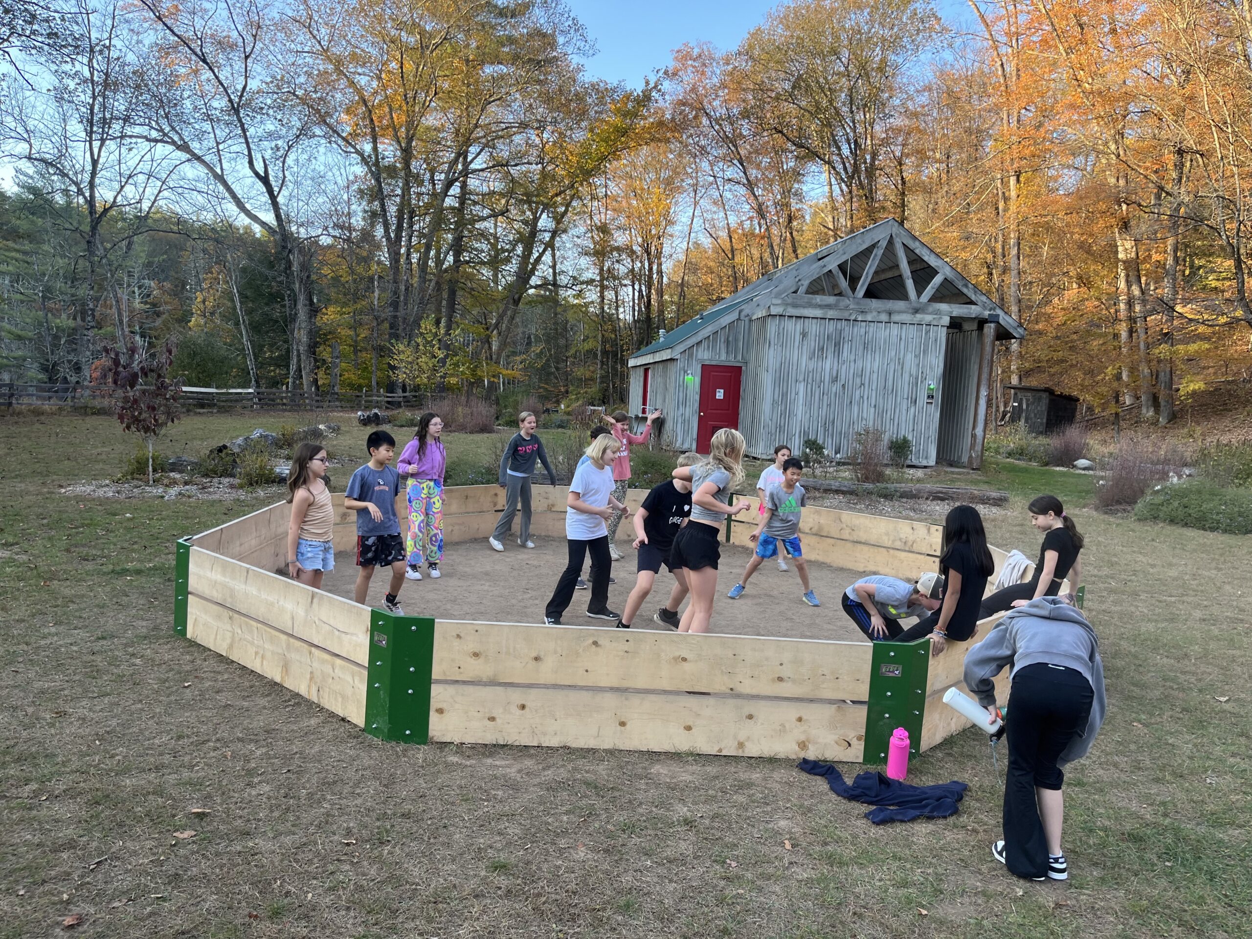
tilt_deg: -6.3
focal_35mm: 26
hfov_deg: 67.3
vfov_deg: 53.1
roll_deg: -3.1
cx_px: 626
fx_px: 940
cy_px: 470
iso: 40
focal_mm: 5.1
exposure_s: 1/176
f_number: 1.6
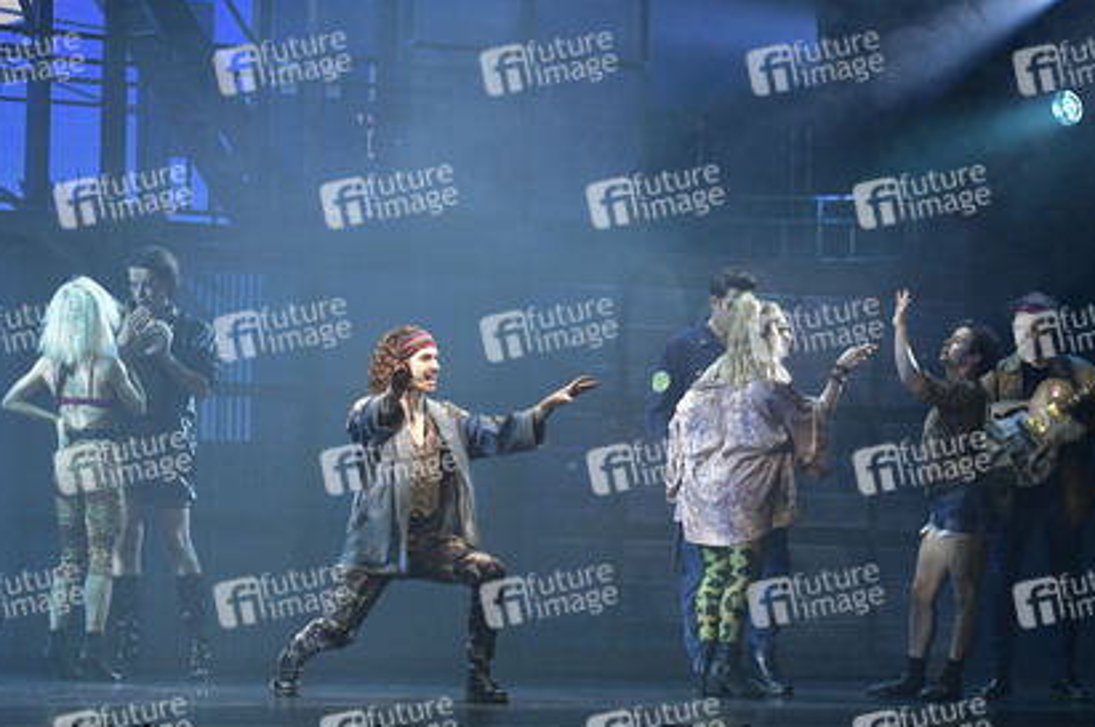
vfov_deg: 12.2
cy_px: 397
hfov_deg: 18.3
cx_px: 585
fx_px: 3403
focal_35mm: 112
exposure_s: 1/160
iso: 3200
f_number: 5.6
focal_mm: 102
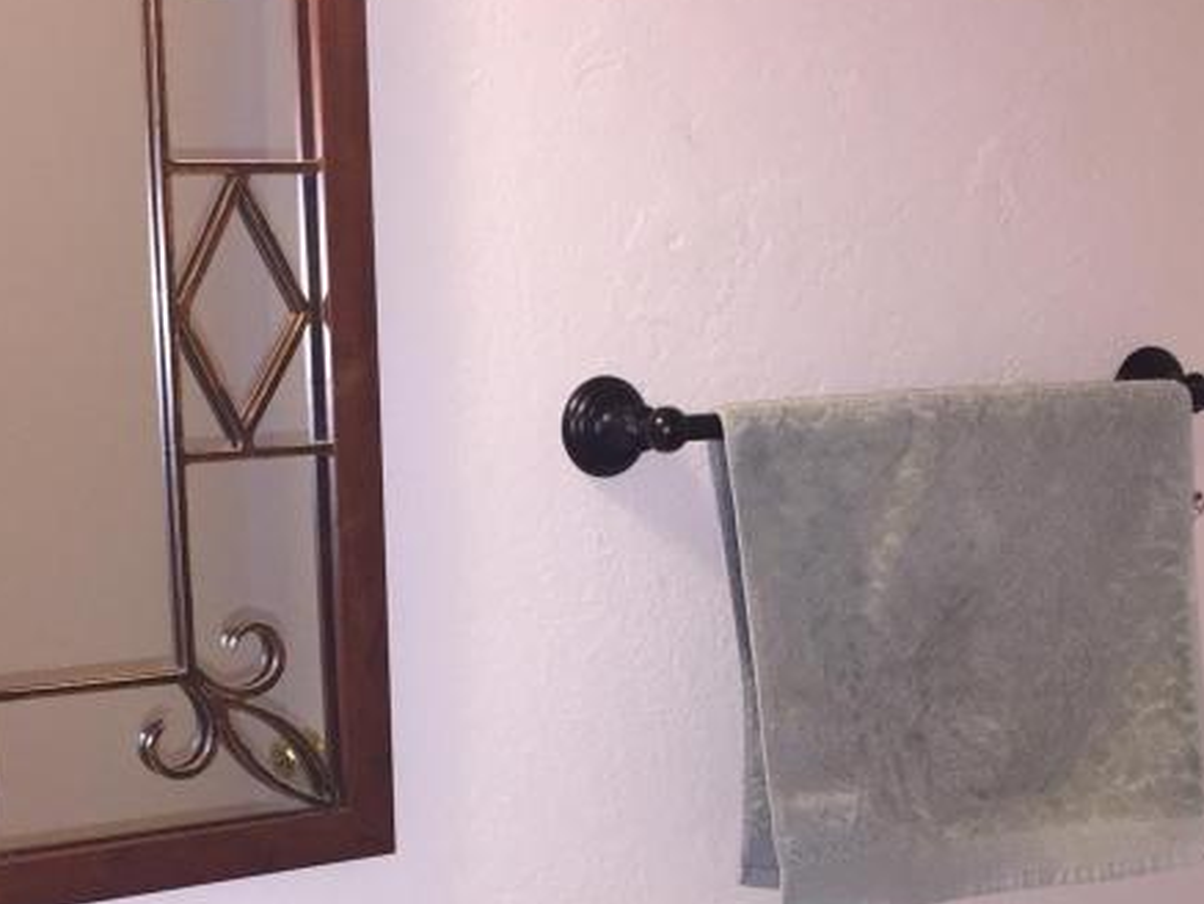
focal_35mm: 68
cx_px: 383
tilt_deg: -8.6
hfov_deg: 28.3
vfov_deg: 21.3
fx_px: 2366
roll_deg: +0.3
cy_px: 752
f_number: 2.2
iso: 100
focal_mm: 4.15
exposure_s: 1/30
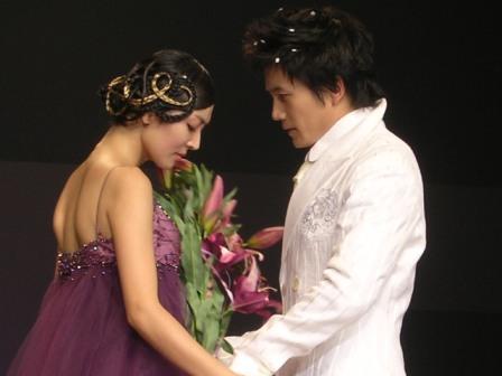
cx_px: 251
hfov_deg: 17.1
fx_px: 1668
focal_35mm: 115
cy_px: 188
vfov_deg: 12.9
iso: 100
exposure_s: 1/93.5
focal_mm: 17.4
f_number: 4.9
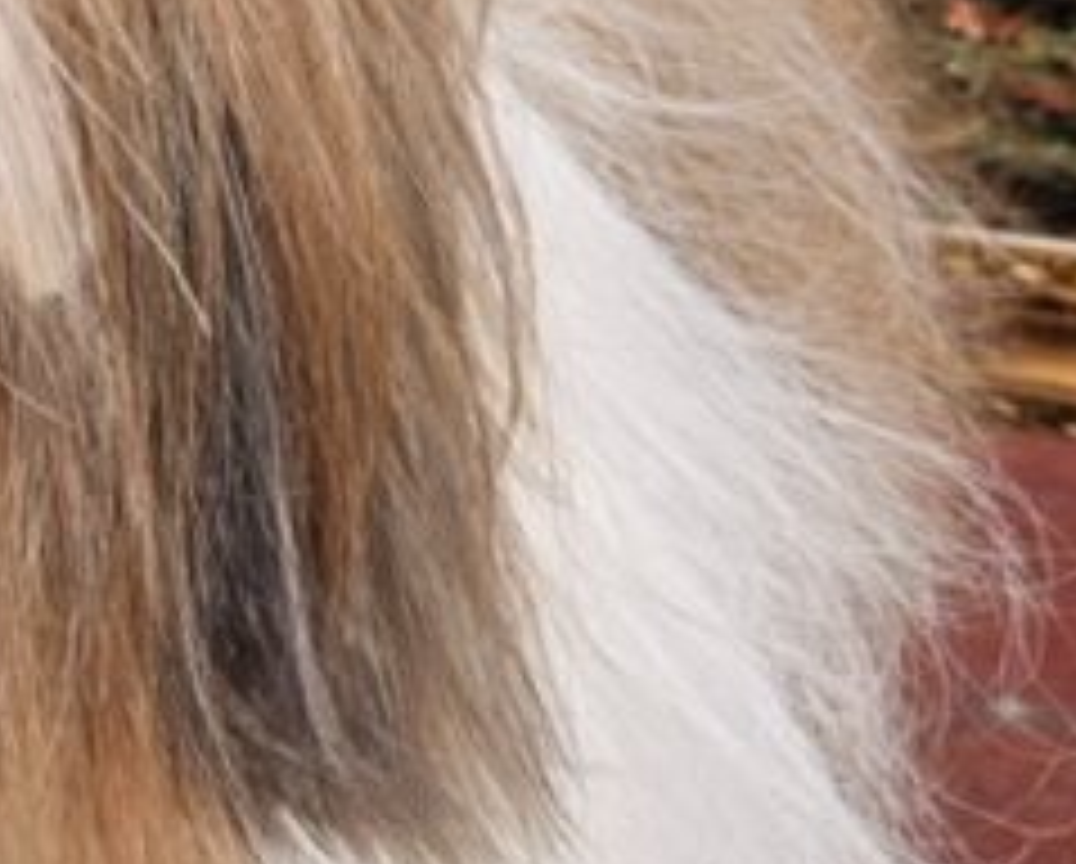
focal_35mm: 96
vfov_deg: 15.6
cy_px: -117
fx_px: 3062
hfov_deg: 19.4
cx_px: 14
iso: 80
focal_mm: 5.4
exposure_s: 1/207
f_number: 1.8
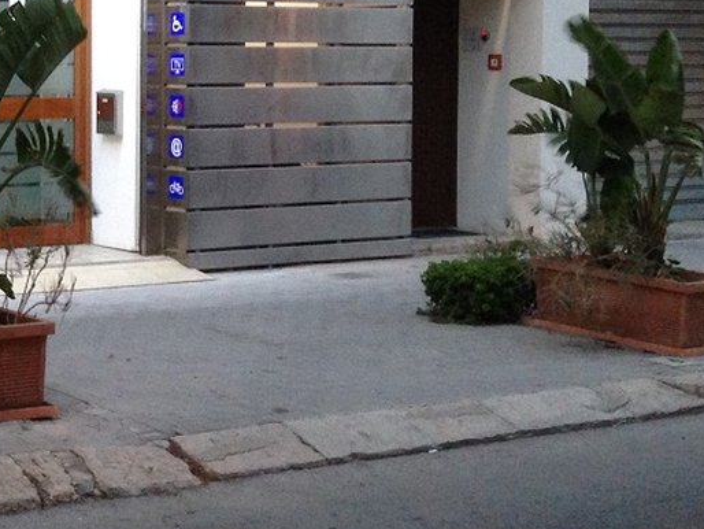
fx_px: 1770
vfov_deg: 16.8
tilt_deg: -0.1
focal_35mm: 87
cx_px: -114
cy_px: 98
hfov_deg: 21.1
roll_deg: -0.3
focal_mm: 4.12
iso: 200
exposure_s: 1/20
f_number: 2.4
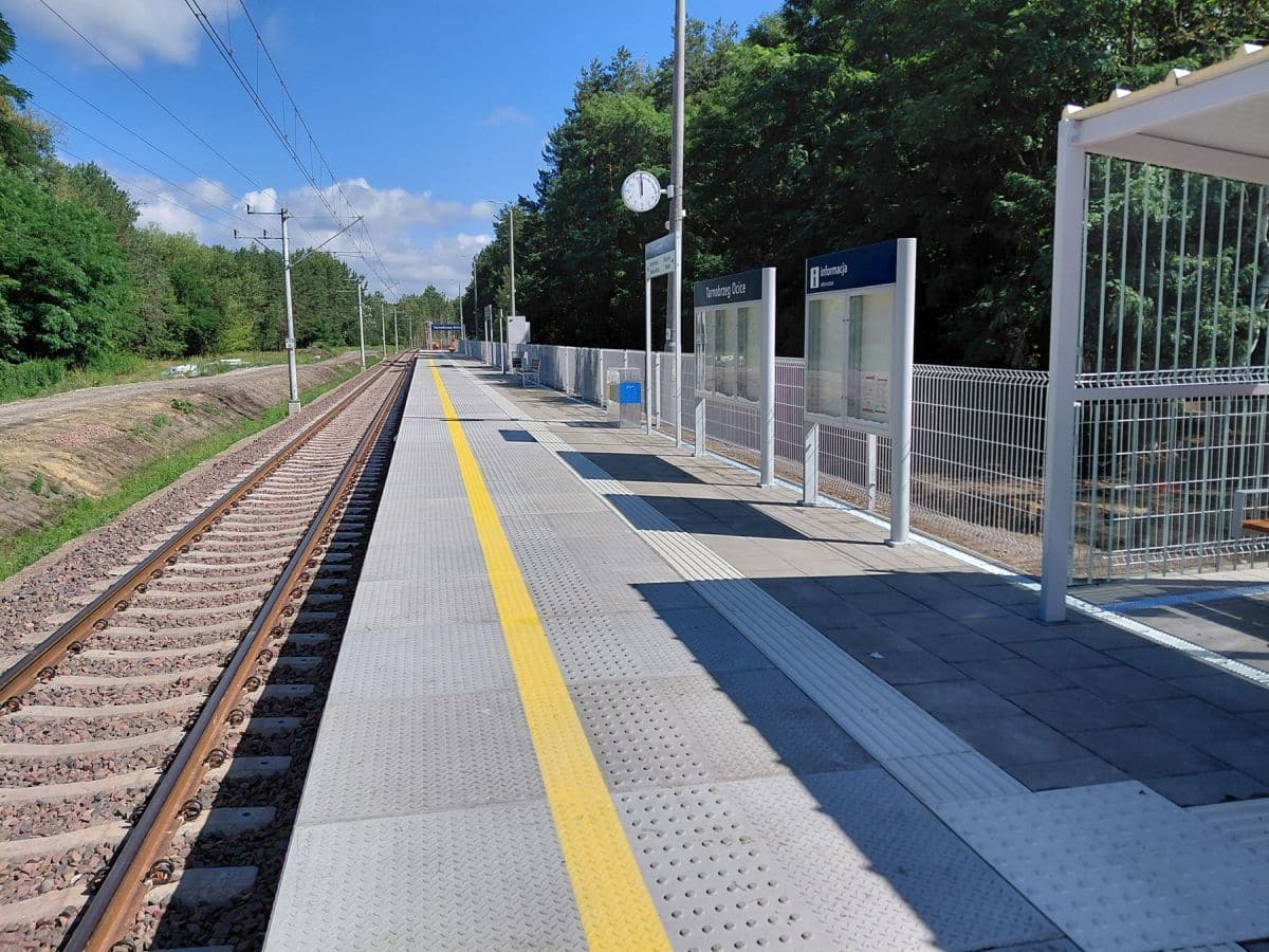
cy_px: 476
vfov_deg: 54.9
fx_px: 916
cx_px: 634
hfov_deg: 69.4
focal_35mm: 25
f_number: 1.8
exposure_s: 1/3762
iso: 50
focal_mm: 4.69
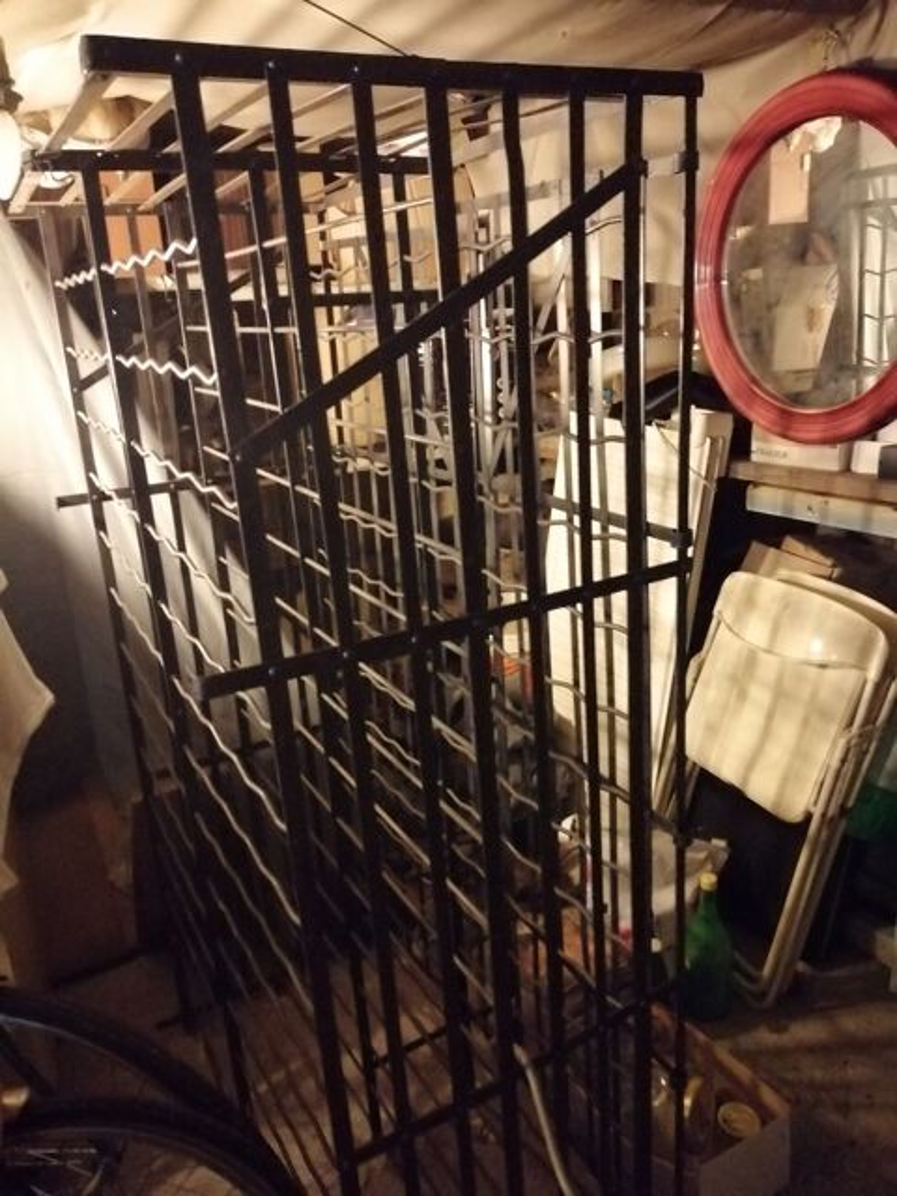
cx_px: 448
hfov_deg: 53.1
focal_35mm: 26
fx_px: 898
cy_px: 598
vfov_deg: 67.3
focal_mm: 3.62
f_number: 1.8
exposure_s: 1/12.5
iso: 1250
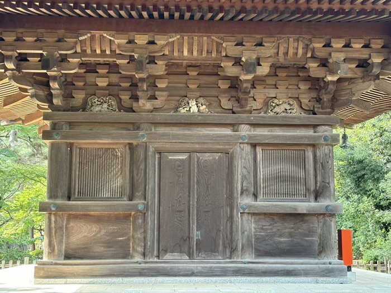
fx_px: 587
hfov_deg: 36.8
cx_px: 196
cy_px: 146
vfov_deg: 28.0
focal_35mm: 52
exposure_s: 1/60
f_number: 1.6
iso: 64
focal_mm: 5.96
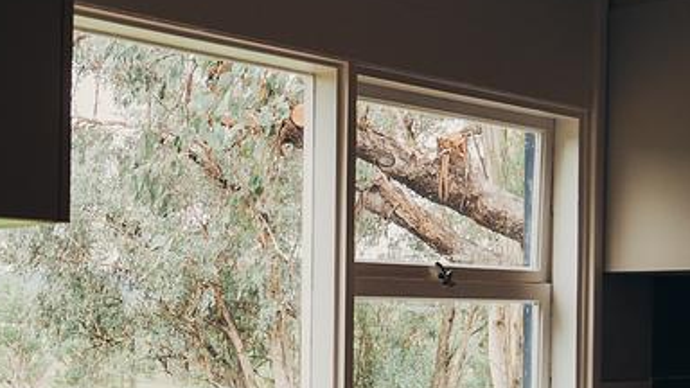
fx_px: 1226
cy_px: 337
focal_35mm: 67
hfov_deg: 31.0
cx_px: 190
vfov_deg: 17.8
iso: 250
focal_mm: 19
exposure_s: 1/250
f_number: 4
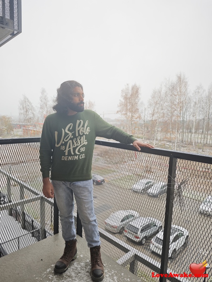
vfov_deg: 73.9
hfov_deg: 58.9
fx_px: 188
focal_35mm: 23
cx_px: 106
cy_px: 141
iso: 80
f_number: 1.6
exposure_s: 1/54
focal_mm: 6.55
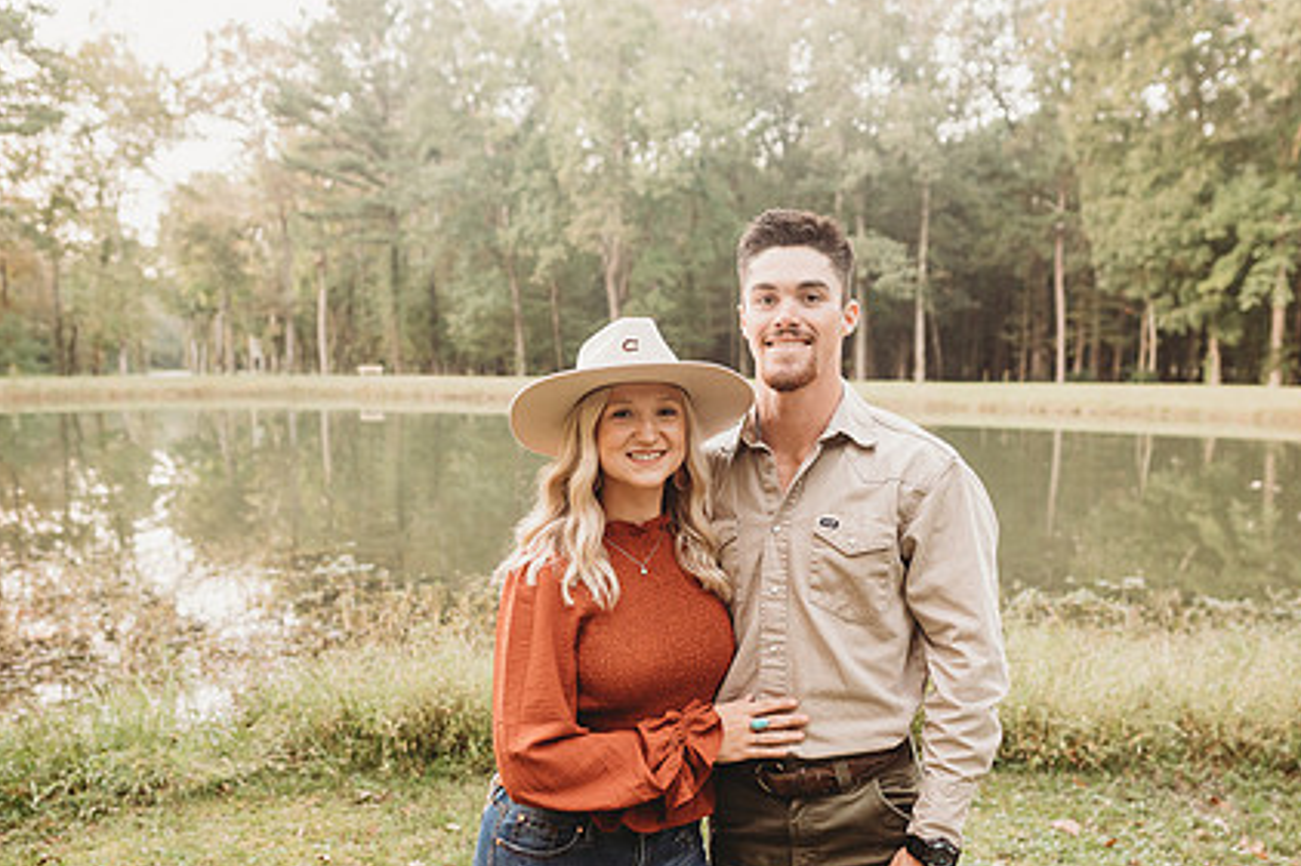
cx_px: 712
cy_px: 492
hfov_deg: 57.1
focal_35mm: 33
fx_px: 1192
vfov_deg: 39.9
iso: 1000
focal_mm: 24
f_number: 2.5
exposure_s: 1/125
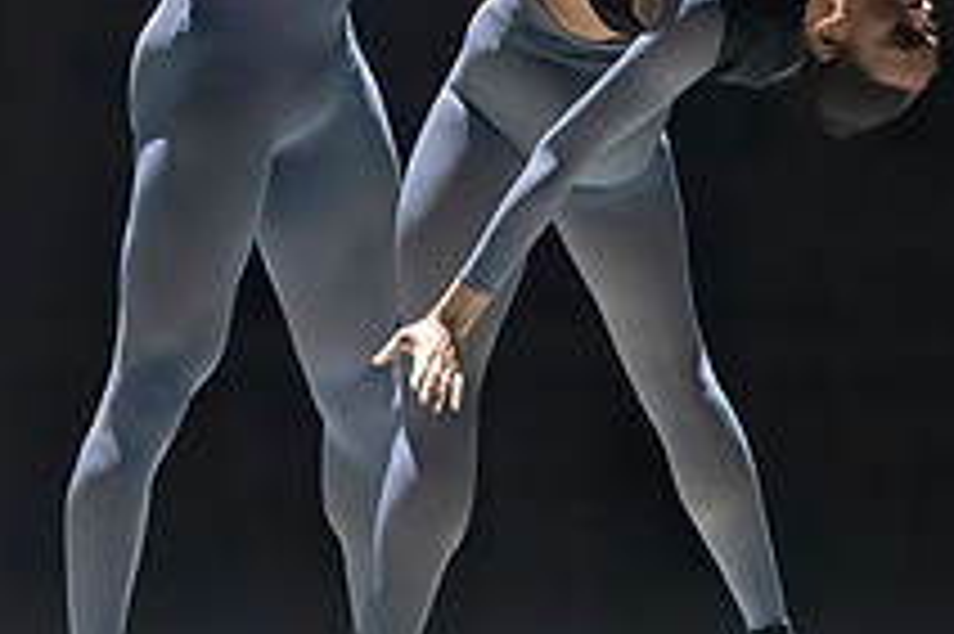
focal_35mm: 902
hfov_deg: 2.3
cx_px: 476
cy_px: -63
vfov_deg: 1.5
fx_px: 23884
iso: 20000
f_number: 7.1
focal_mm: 250
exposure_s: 1/400
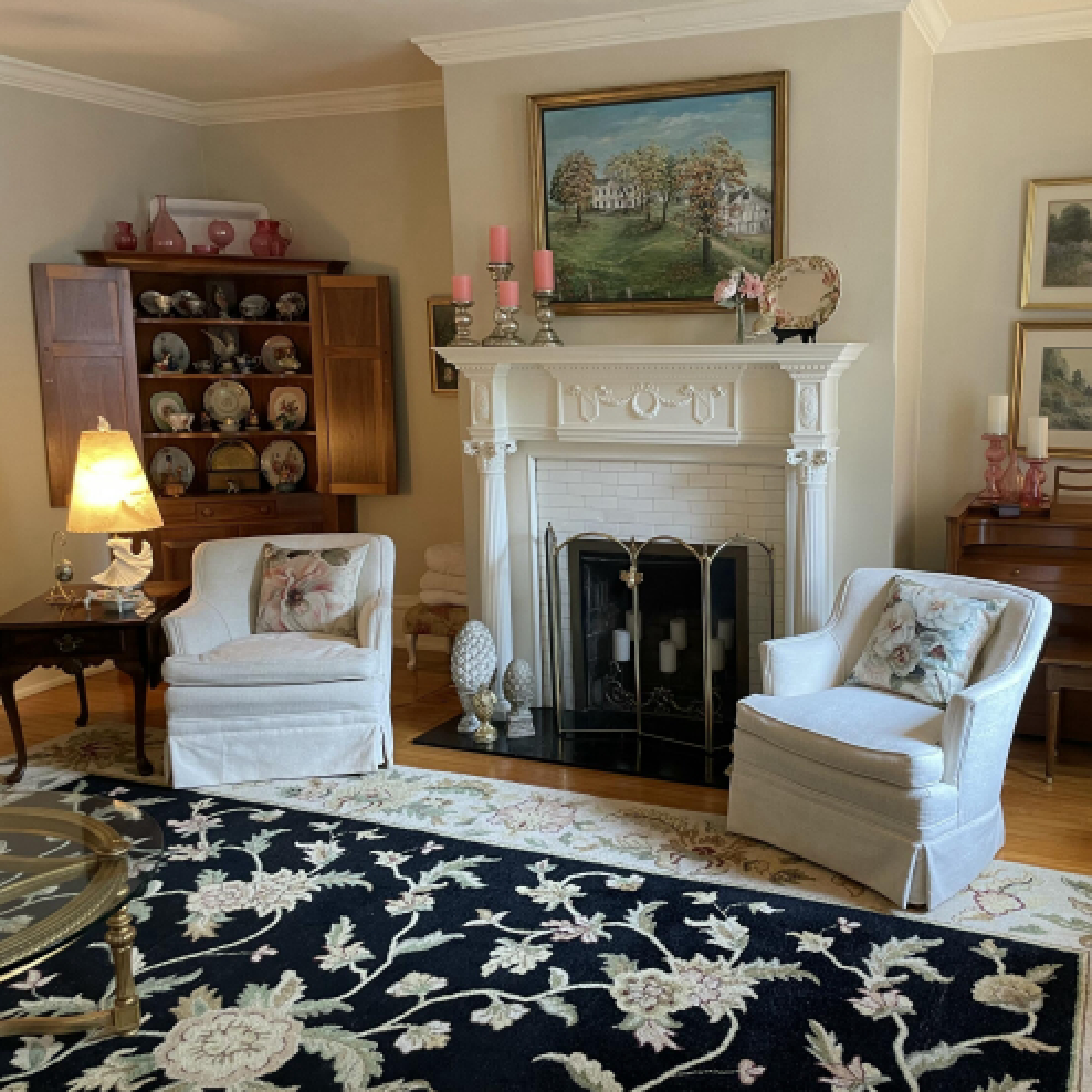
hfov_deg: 52.0
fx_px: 1106
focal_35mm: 31
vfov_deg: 52.5
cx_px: 675
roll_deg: +0.3
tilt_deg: -10.0
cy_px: 546
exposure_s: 1/60
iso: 160
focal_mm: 4.2
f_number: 1.6
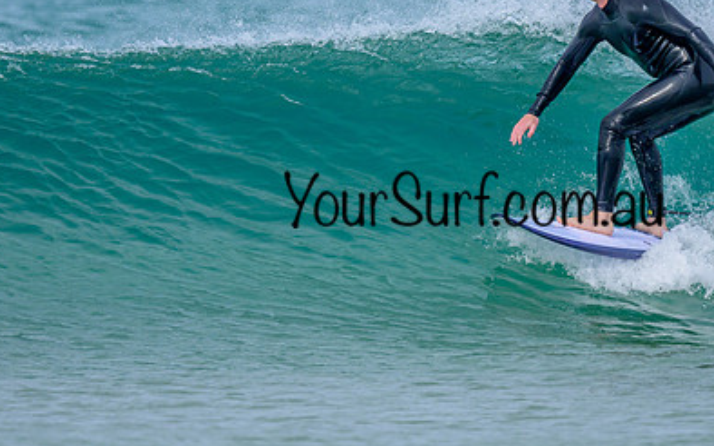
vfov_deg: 0.8
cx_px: 496
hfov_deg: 1.3
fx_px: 32117
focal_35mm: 1651
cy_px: 196
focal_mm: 800
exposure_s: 1/2000
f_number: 6.3
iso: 400
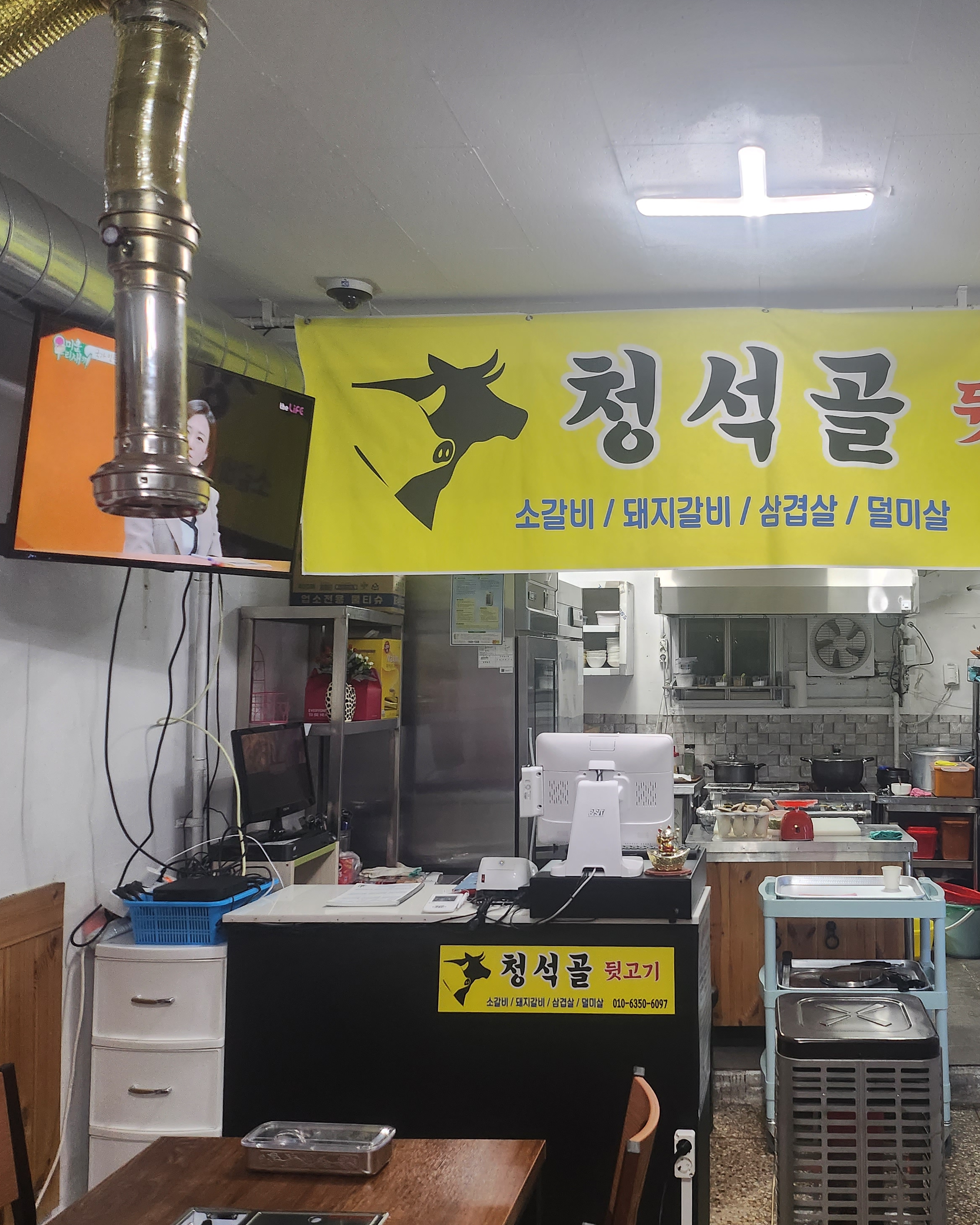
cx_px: 744
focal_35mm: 32
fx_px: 1160
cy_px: 602
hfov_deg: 44.2
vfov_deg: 55.7
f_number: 1.8
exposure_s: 1/120
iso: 250
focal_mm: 5
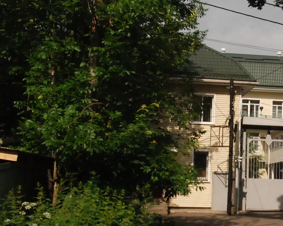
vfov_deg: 21.5
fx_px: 595
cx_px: 243
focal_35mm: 71
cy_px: 154
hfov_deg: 26.1
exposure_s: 1/800
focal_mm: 26
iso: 1250
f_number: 14
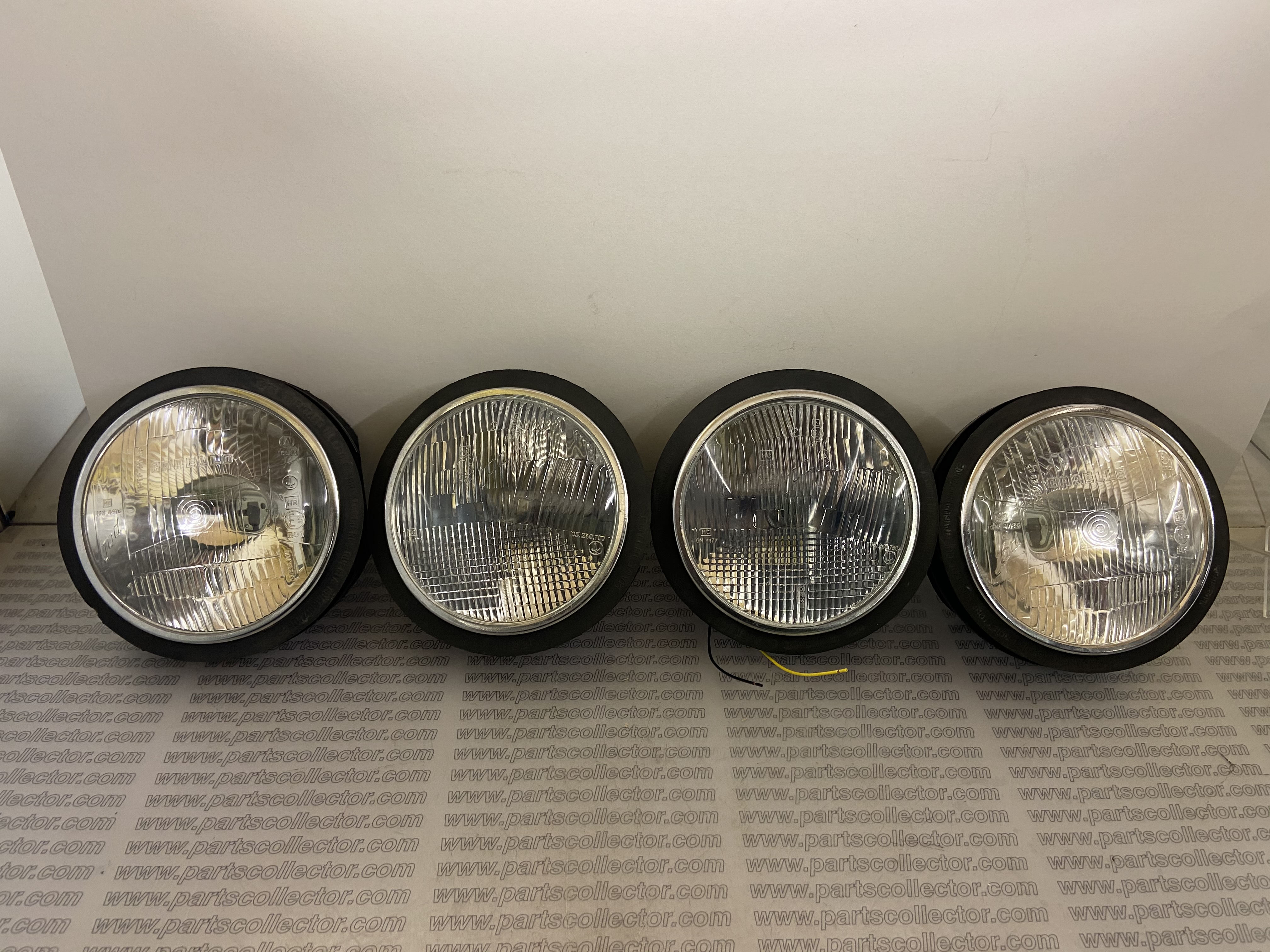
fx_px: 954
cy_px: 476
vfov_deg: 53.1
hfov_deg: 67.3
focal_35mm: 26
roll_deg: -3.1
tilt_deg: -34.8
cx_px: 635
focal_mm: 4.25
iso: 100
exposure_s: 1/50
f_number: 1.8
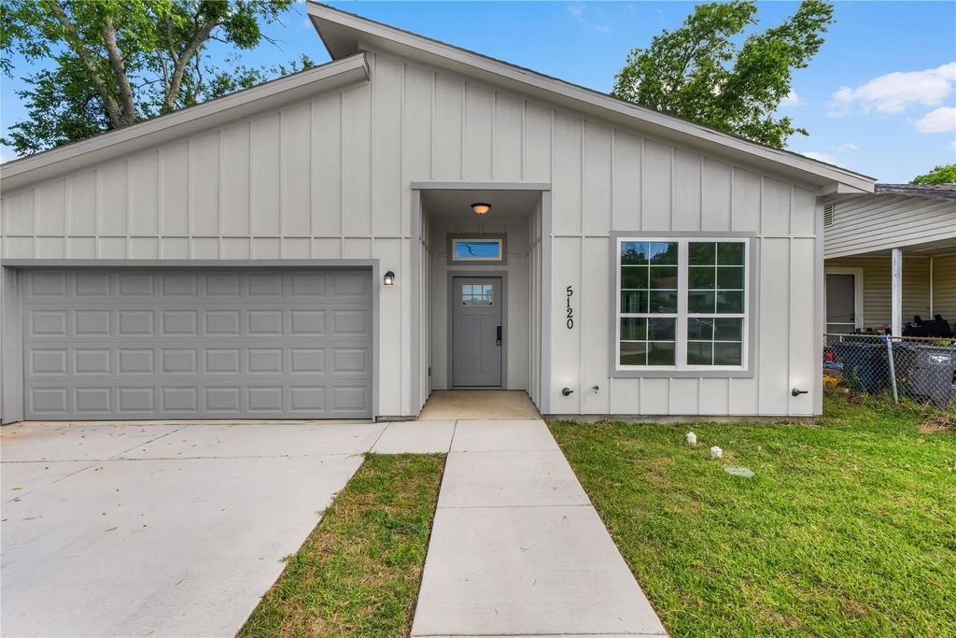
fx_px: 398
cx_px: 478
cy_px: 319
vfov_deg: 77.3
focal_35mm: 15
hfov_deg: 100.4
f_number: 10
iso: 200
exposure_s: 1/125
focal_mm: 10
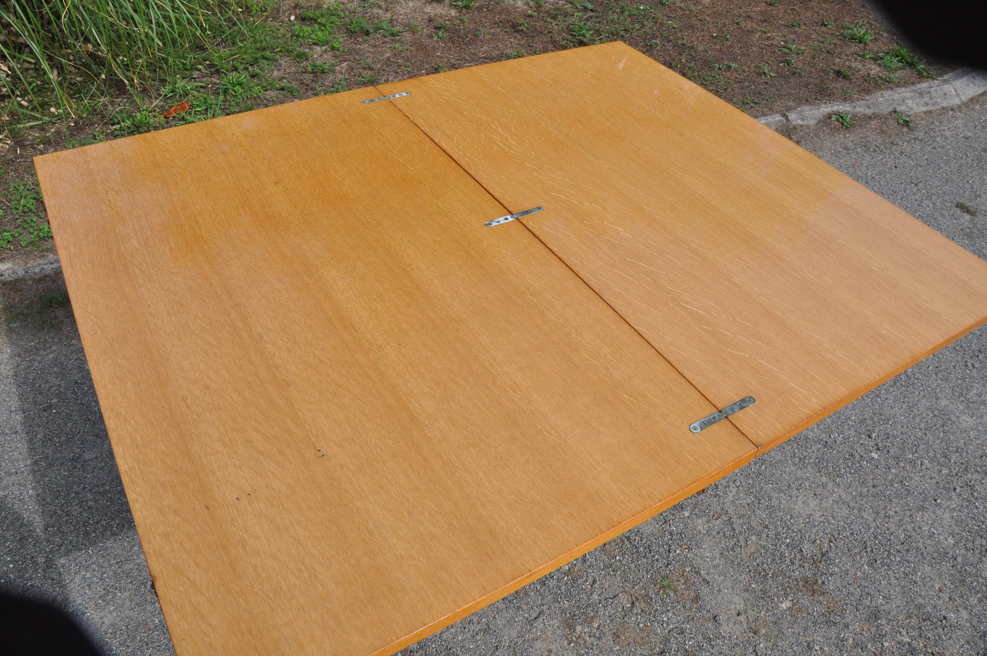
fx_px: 739
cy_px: 328
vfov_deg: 47.8
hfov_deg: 67.4
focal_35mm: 27
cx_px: 494
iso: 640
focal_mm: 18
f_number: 11
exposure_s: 1/500
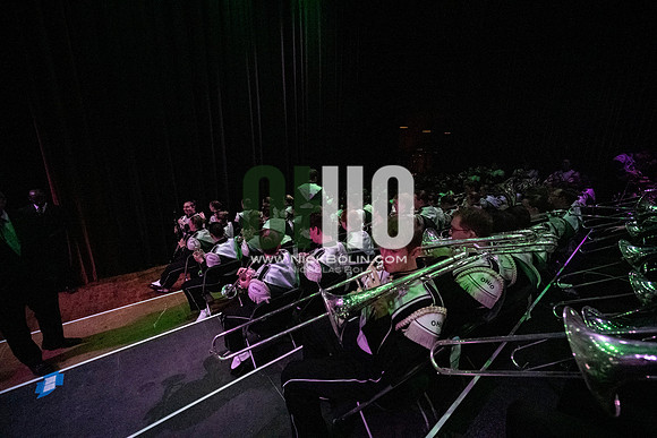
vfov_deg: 81.2
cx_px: 328
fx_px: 256
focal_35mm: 14
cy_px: 219
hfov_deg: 104.2
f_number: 4
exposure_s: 1/400
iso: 25600
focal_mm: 14
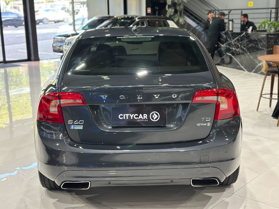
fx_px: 387
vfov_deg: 30.3
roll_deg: +0.6
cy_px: 104
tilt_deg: -12.7
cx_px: 140
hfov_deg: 39.7
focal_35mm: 48
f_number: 1.78
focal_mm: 6.86
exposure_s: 1/60
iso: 200
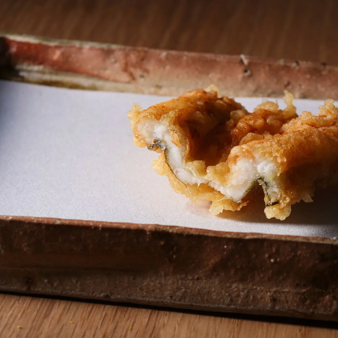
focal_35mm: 115
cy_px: 169
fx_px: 1270
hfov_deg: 15.1
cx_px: 203
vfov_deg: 15.2
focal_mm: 90
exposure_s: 1/125
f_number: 10
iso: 50
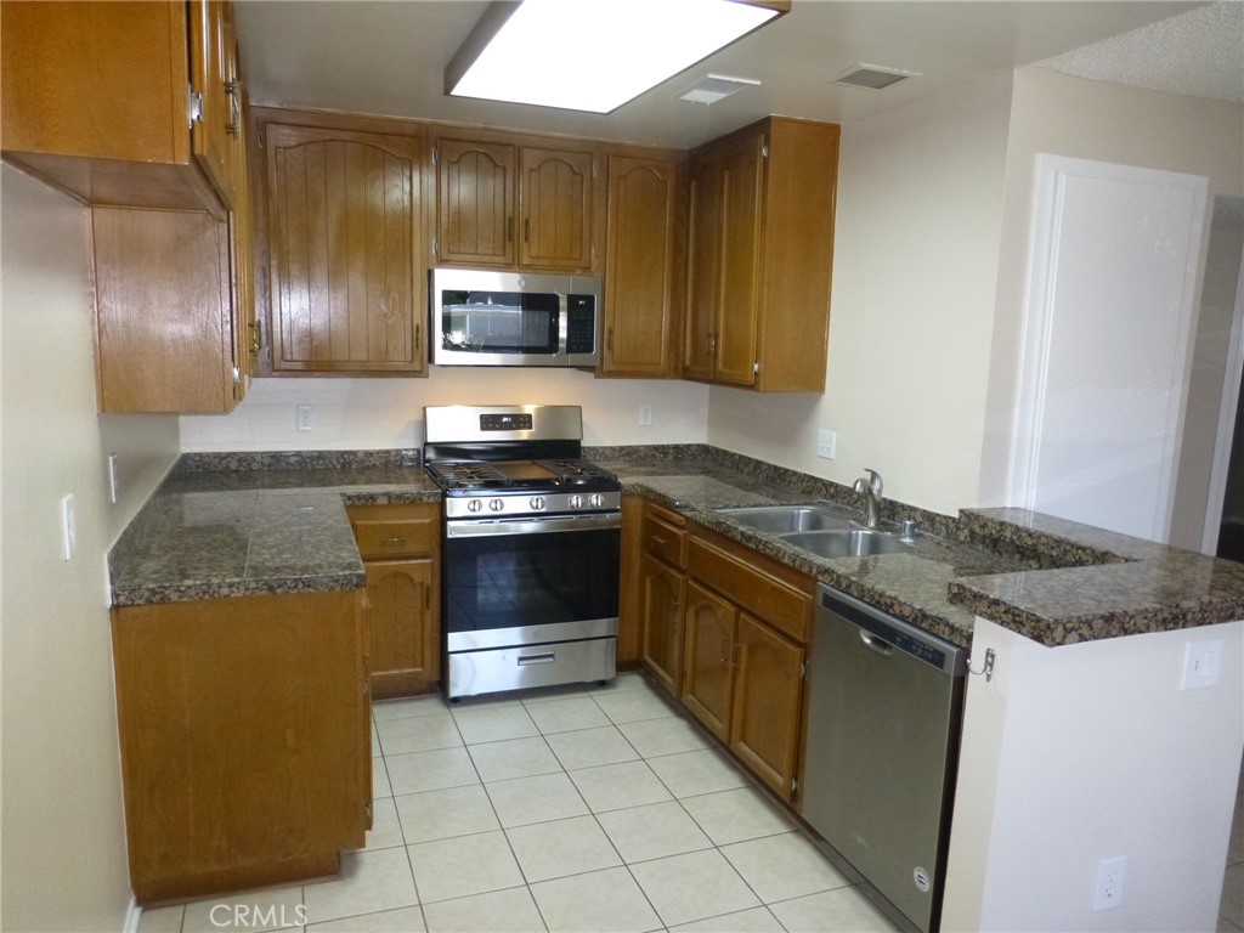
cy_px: 466
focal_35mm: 24
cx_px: 622
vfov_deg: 56.8
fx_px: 862
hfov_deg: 71.6
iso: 500
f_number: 3.3
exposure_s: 1/60
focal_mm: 4.3
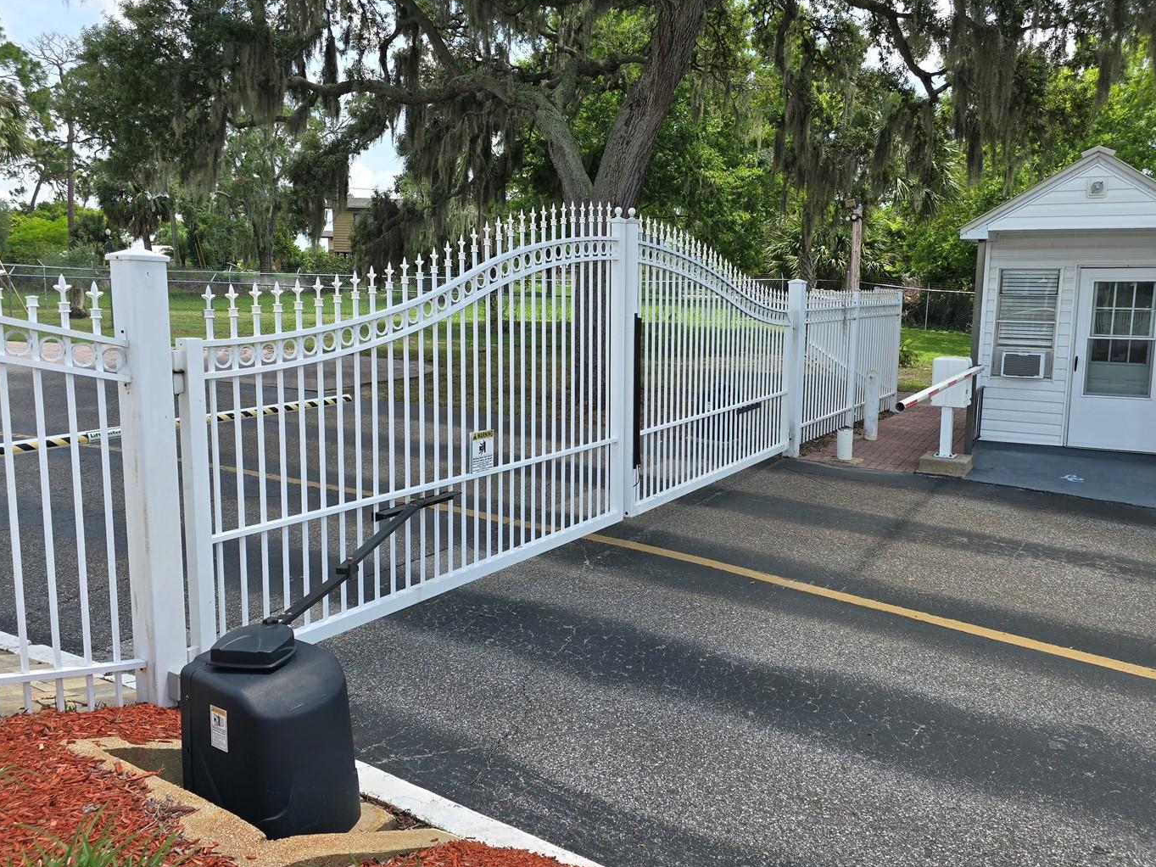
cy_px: 394
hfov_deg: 65.2
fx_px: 902
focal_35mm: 27
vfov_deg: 51.3
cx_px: 620
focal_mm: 6.3
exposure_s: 1/382
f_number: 1.7
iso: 12
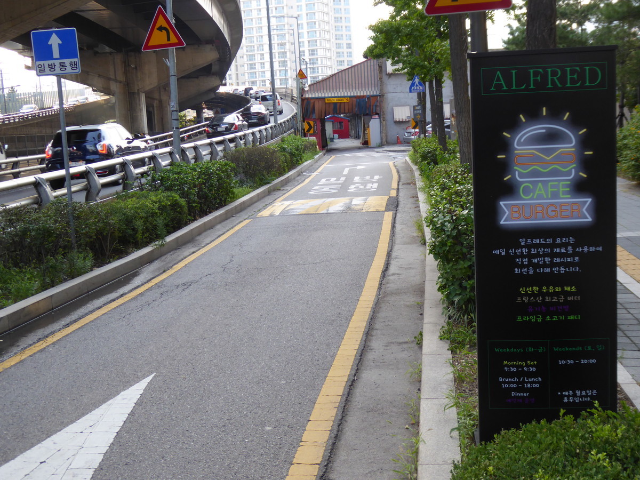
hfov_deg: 38.9
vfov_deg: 29.7
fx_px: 906
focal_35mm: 49
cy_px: 240
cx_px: 320
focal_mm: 8.4
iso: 160
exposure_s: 1/60
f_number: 4
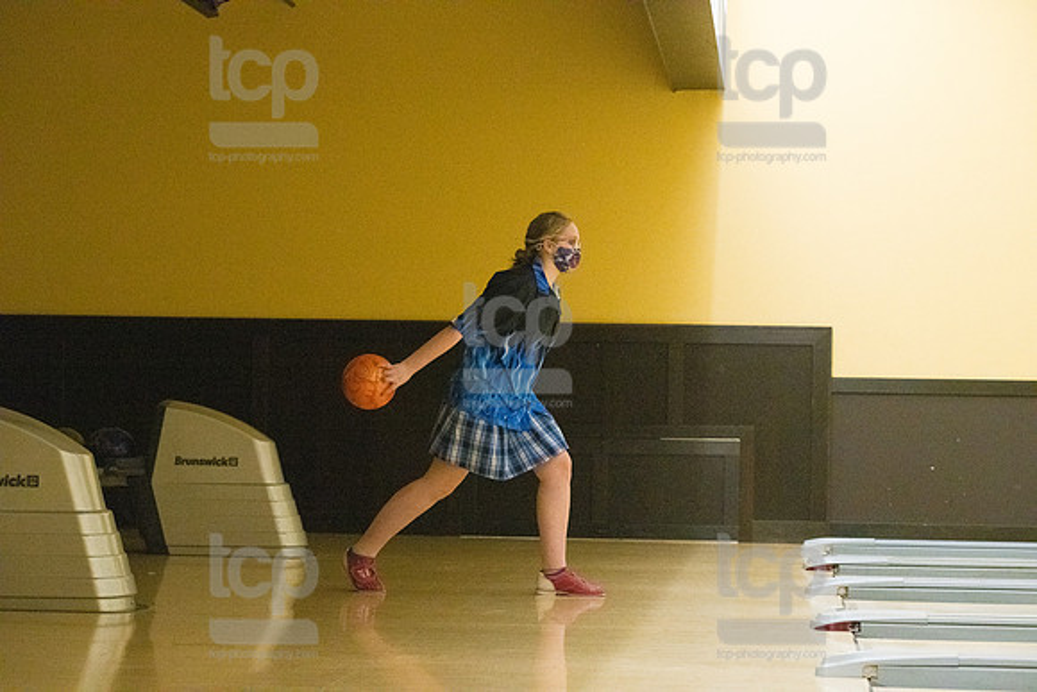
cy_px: 346
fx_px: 2651
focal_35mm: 92
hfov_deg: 22.1
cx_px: 518
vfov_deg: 14.9
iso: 10000
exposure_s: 1/1000
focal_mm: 92
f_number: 4.5
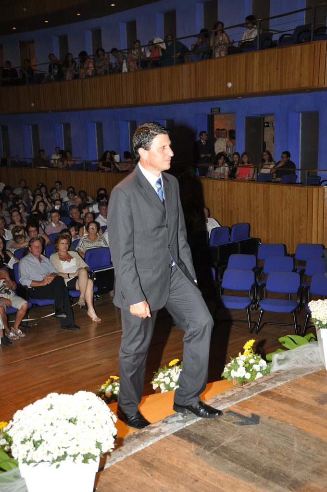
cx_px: 164
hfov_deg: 28.0
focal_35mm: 48
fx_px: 656
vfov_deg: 41.2
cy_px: 246
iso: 800
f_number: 4.2
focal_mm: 32
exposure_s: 1/60
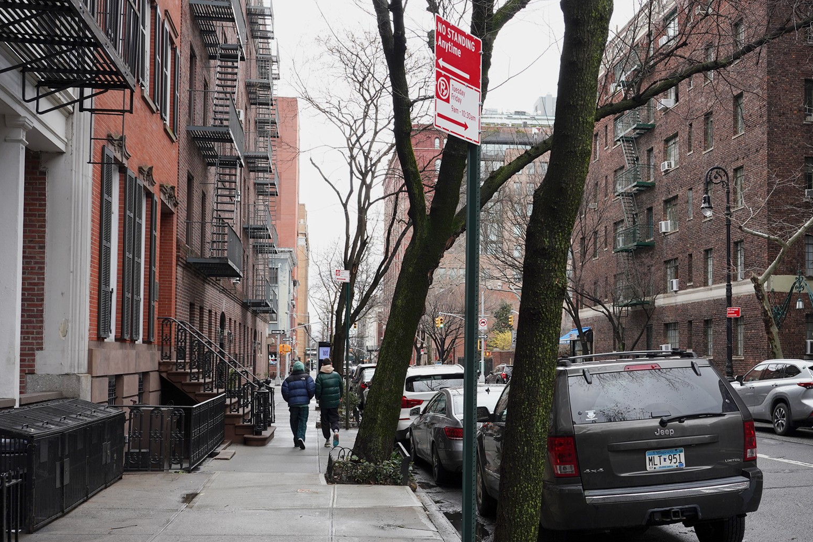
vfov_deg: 34.1
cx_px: 484
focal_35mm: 39
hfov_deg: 49.3
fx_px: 881
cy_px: 317
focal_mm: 30
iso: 400
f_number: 8
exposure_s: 1/100
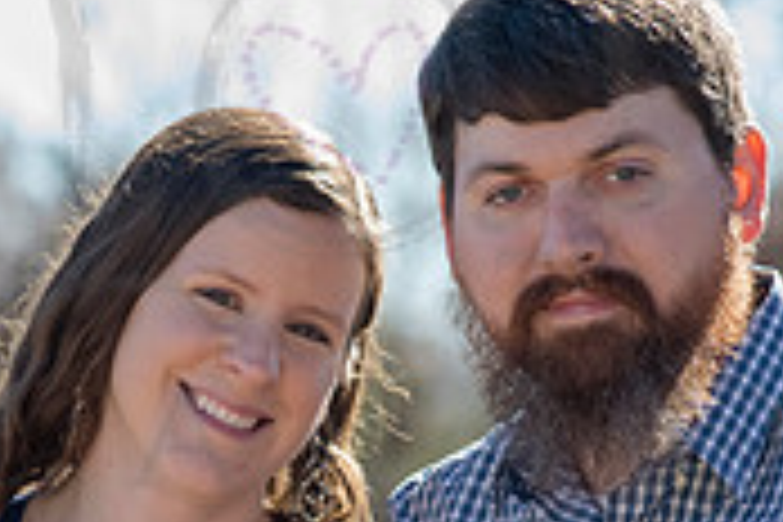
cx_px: 360
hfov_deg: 4.3
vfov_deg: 2.8
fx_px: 10504
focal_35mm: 483
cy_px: 655
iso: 400
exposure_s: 1/500
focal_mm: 145
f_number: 6.3
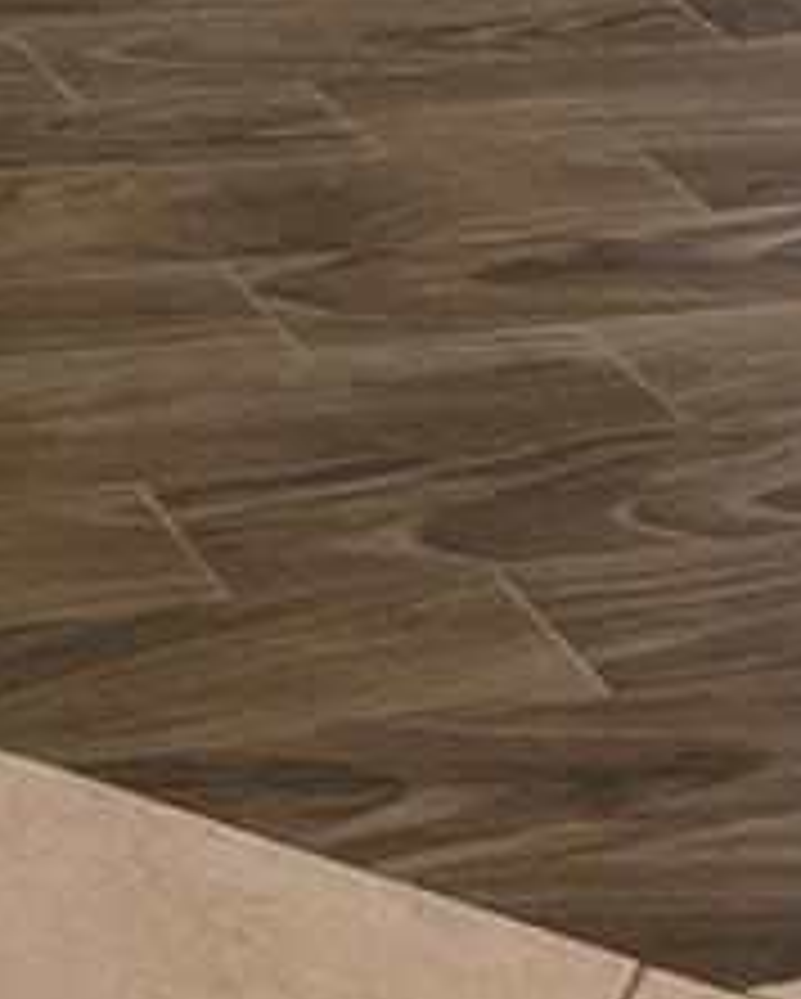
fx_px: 4054
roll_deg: +1.1
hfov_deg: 10.5
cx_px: -720
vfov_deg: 12.6
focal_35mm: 137
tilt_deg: -9.0
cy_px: -873
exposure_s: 1/120
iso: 100
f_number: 1.6
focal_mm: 4.2
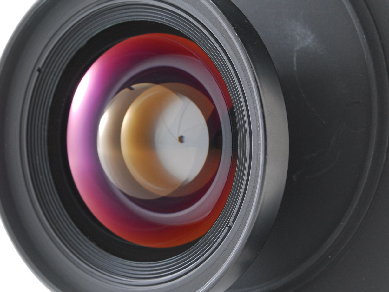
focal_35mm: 104
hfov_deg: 19.0
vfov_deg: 14.3
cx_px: 172
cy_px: 142
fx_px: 1165
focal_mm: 55
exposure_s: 1/125
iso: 500
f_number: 14
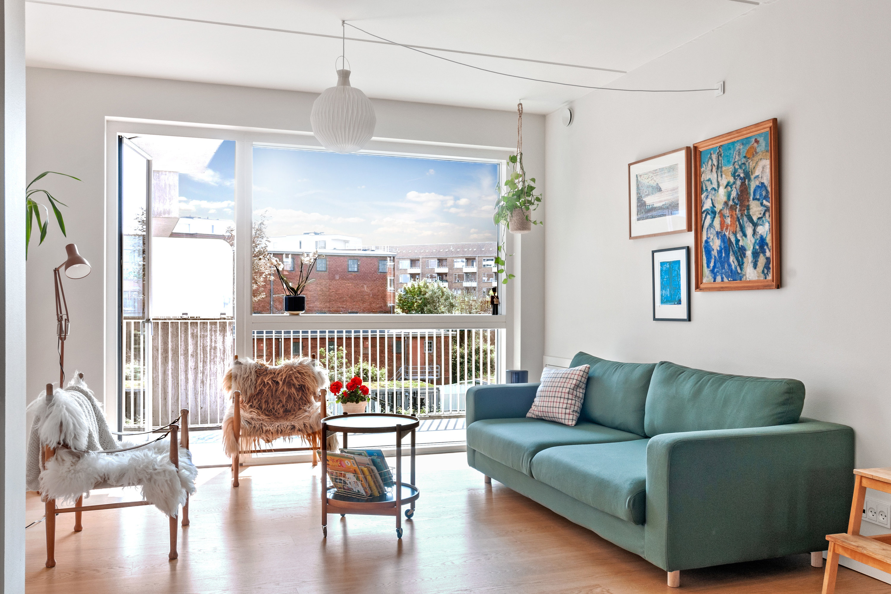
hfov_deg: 61.9
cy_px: 297
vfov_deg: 43.6
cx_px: 446
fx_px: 742
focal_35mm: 30
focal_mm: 20
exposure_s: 1/13
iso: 200
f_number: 10
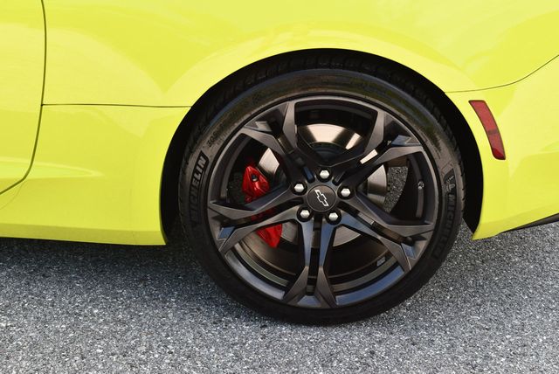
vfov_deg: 28.1
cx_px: 280
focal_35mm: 48
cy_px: 187
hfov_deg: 41.1
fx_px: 746
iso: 250
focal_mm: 24
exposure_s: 1/250
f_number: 5.6
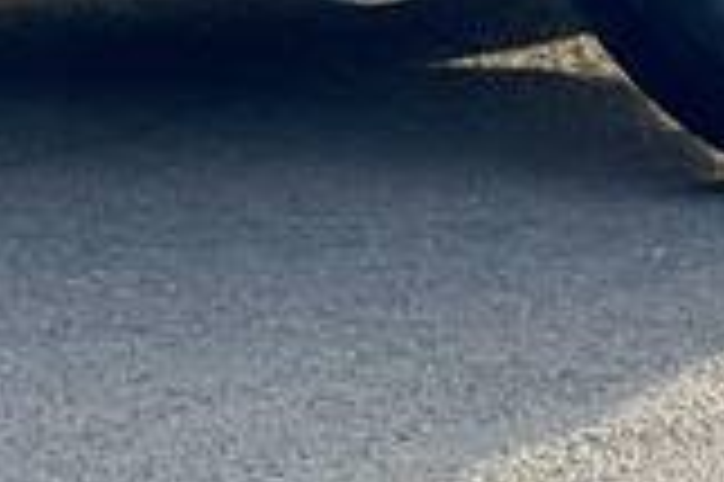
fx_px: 10628
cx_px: -760
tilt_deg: -4.0
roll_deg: +1.9
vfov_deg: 2.6
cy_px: -806
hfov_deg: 3.9
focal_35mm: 529
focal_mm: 7.5
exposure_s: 1/158
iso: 20
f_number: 2.2
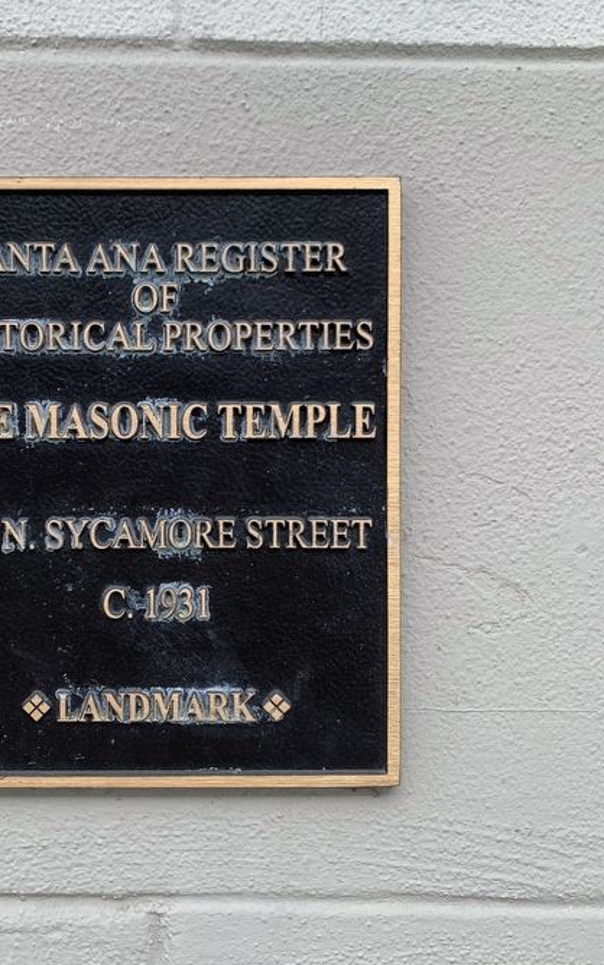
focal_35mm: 33
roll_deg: -0.1
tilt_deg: -0.7
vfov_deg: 58.1
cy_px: 451
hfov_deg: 37.7
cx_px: 178
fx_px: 868
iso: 25
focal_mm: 4.25
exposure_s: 1/351
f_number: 1.8
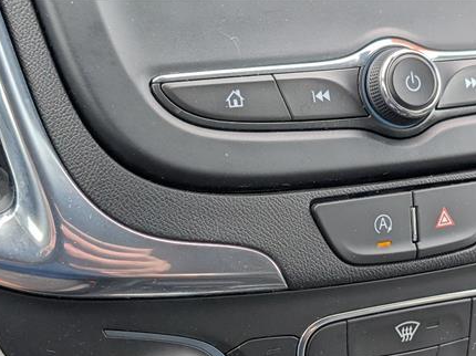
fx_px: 1003
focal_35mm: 73
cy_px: 261
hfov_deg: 26.4
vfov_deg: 20.0
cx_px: 339
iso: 60
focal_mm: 6.9
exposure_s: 1/263
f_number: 1.68
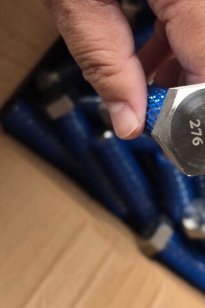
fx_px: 333
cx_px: 197
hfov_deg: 32.0
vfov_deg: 49.2
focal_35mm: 39
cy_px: 121
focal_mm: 6.3
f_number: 1.7
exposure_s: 1/180
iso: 64
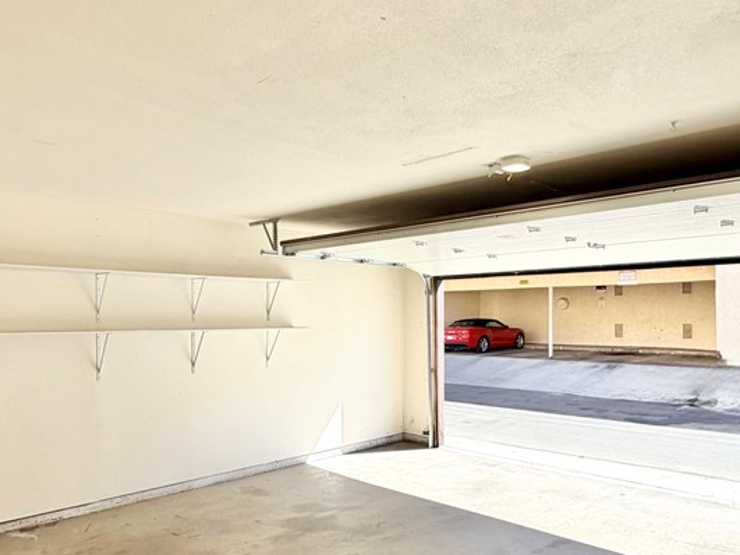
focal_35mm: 27
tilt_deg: -0.3
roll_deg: +0.4
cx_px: 431
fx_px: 577
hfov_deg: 64.9
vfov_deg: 51.2
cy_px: 318
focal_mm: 2.22
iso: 40
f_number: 2.2
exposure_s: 1/502
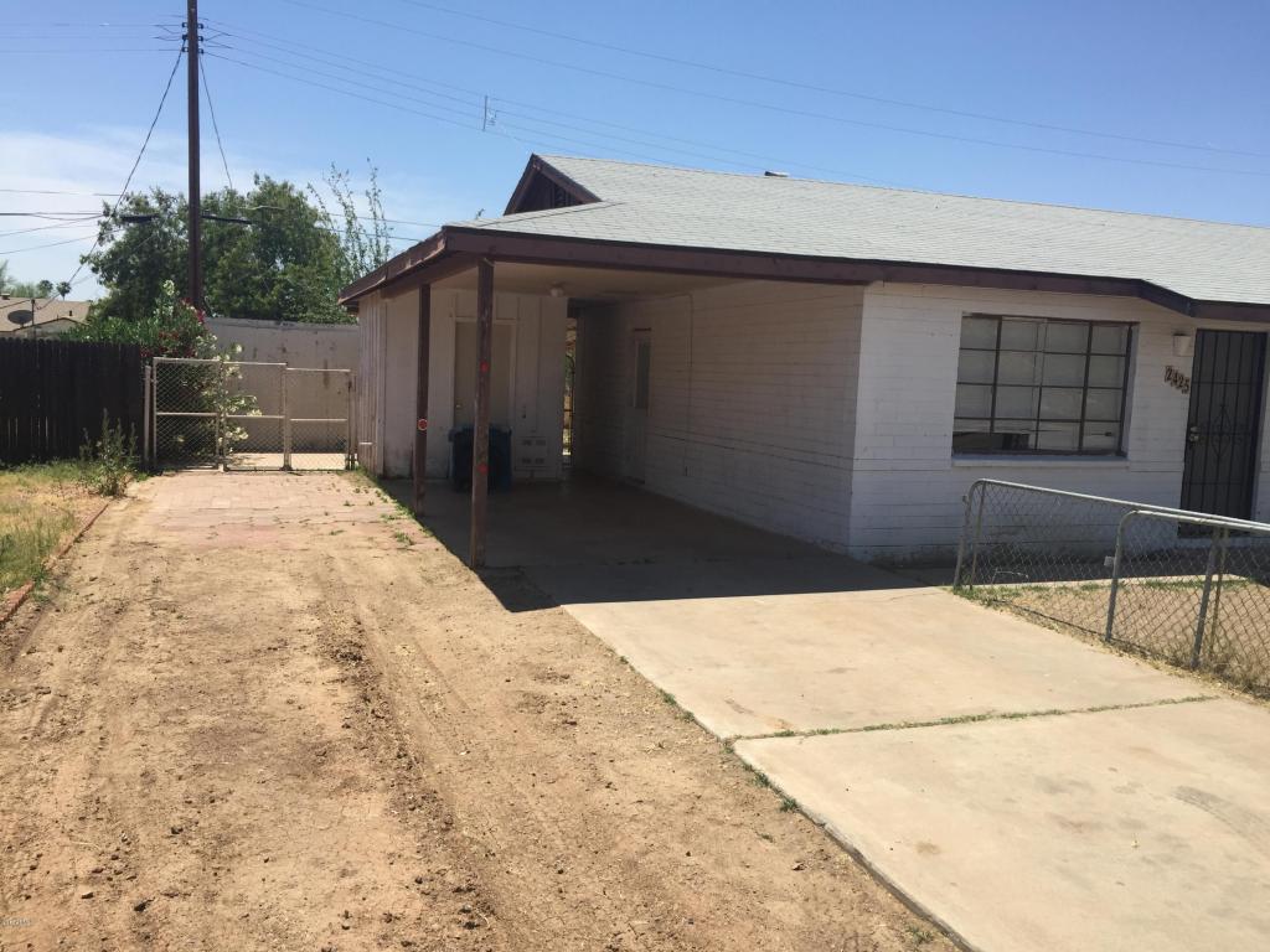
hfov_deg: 61.7
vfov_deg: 48.2
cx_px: 635
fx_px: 1064
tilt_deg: -9.5
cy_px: 476
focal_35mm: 29
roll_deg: -0.1
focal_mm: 4.15
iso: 32
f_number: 2.2
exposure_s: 1/2326
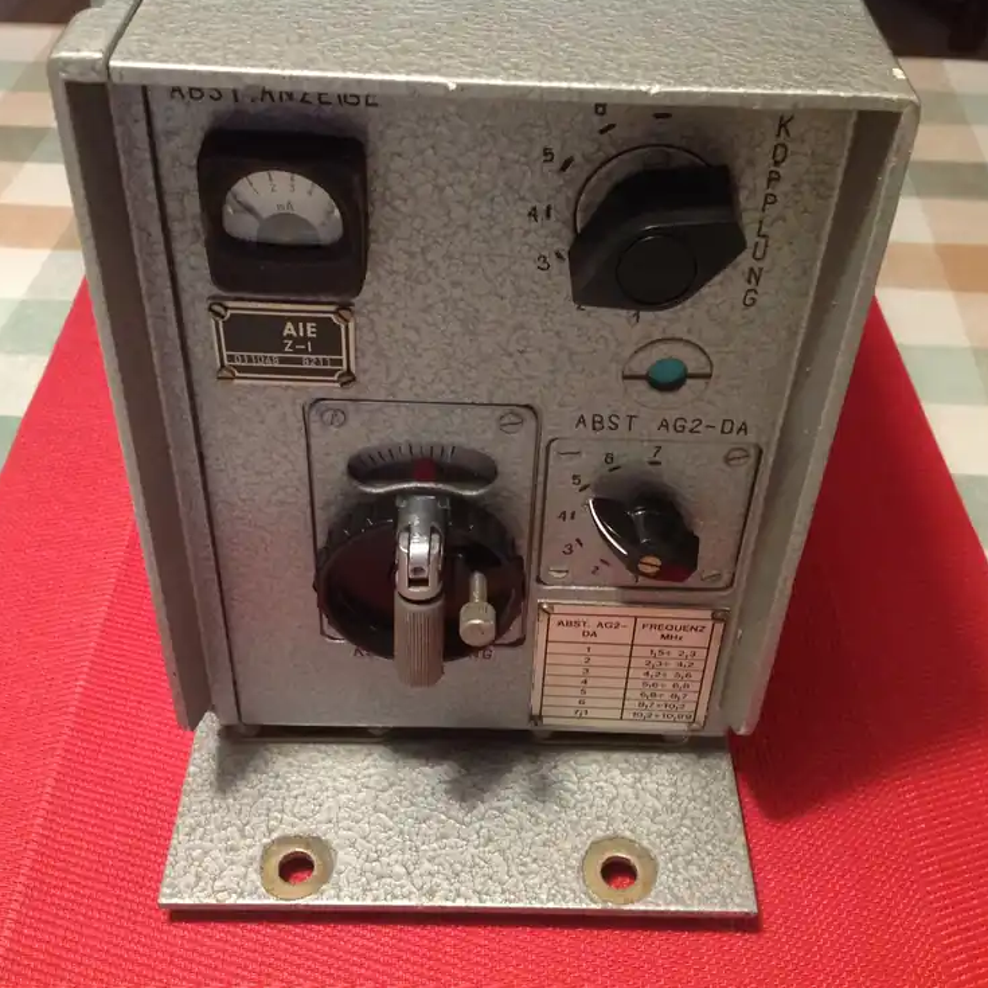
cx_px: 457
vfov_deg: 40.0
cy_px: 491
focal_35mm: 42
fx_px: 1356
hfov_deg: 40.0
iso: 200
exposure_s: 1/15
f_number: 2.4
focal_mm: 4.28
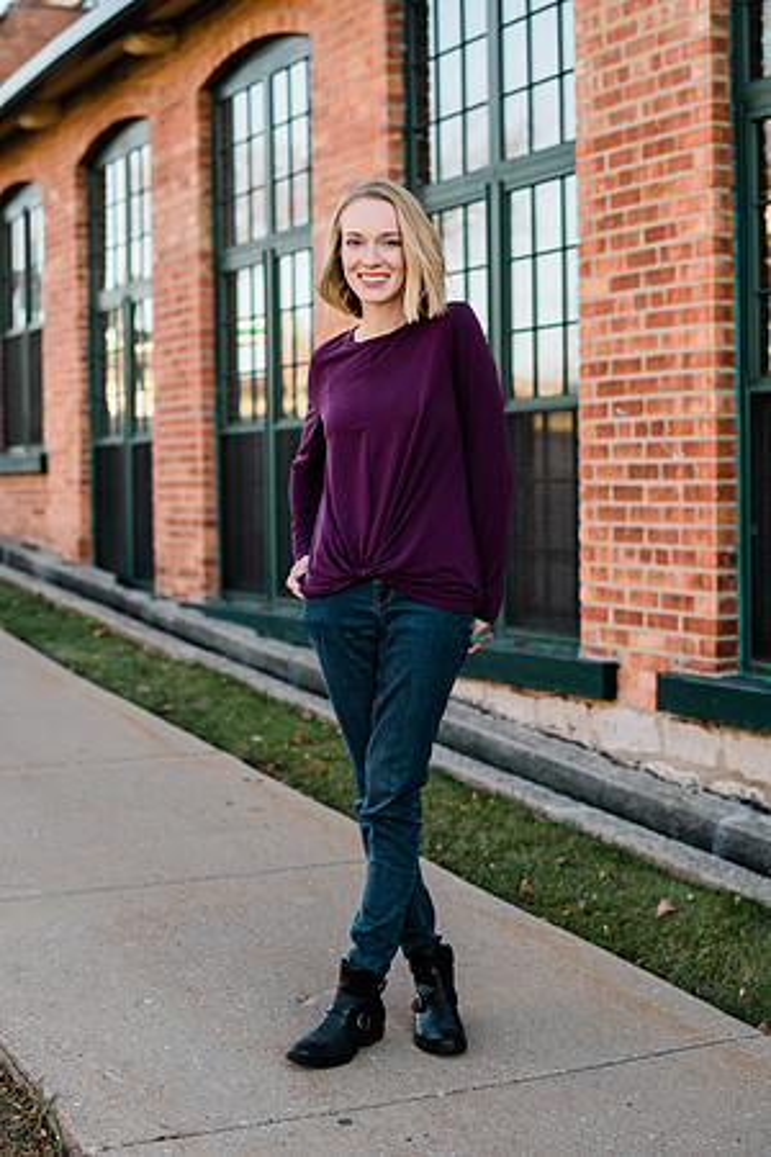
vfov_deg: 34.5
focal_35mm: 58
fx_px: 1863
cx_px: 386
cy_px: 578
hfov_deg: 23.4
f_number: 3.2
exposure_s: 1/320
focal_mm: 58
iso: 125
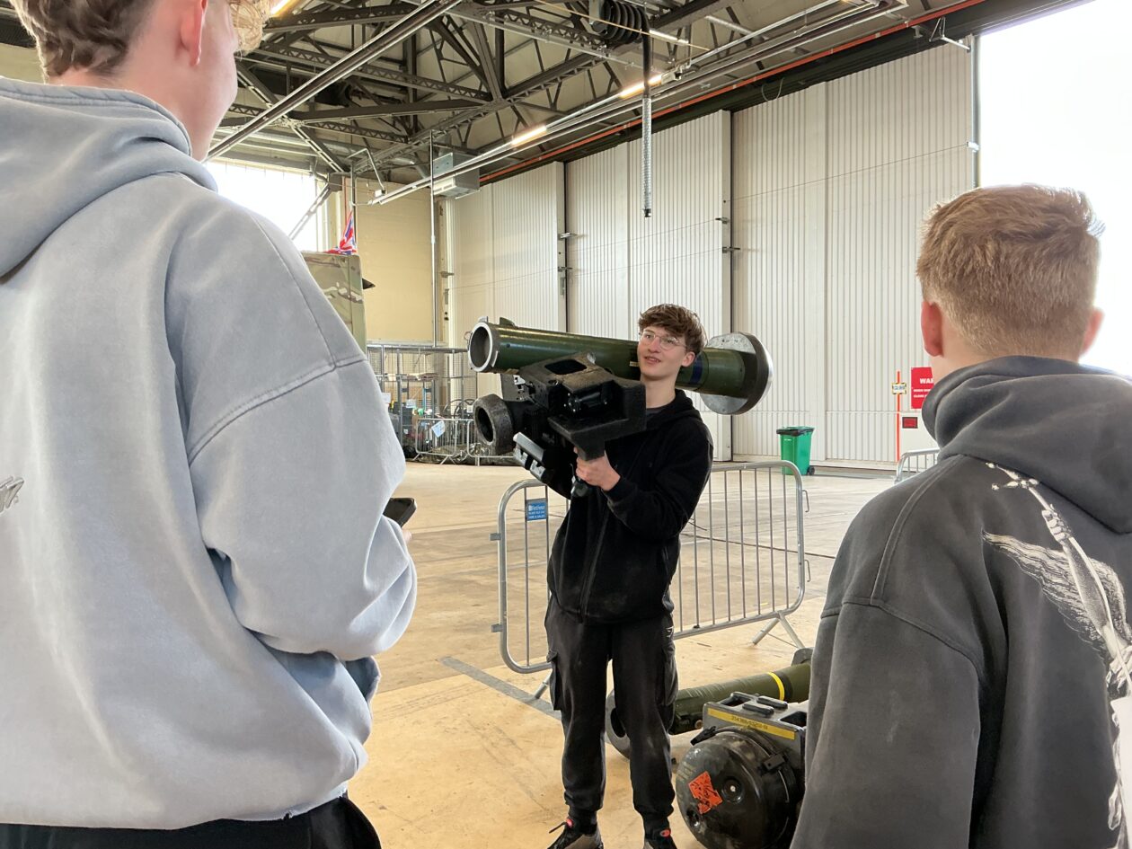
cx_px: 566
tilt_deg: -0.6
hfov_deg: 61.7
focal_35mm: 29
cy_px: 424
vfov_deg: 48.2
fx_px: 948
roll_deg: +0.3
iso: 64
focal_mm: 3
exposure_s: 1/120
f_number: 1.8
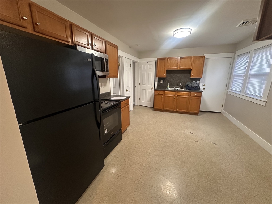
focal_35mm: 14
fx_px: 110
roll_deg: -0.7
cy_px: 102
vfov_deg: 85.7
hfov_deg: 102.1
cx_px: 136
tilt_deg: -12.9
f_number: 2.2
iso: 500
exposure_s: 1/60
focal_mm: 2.22
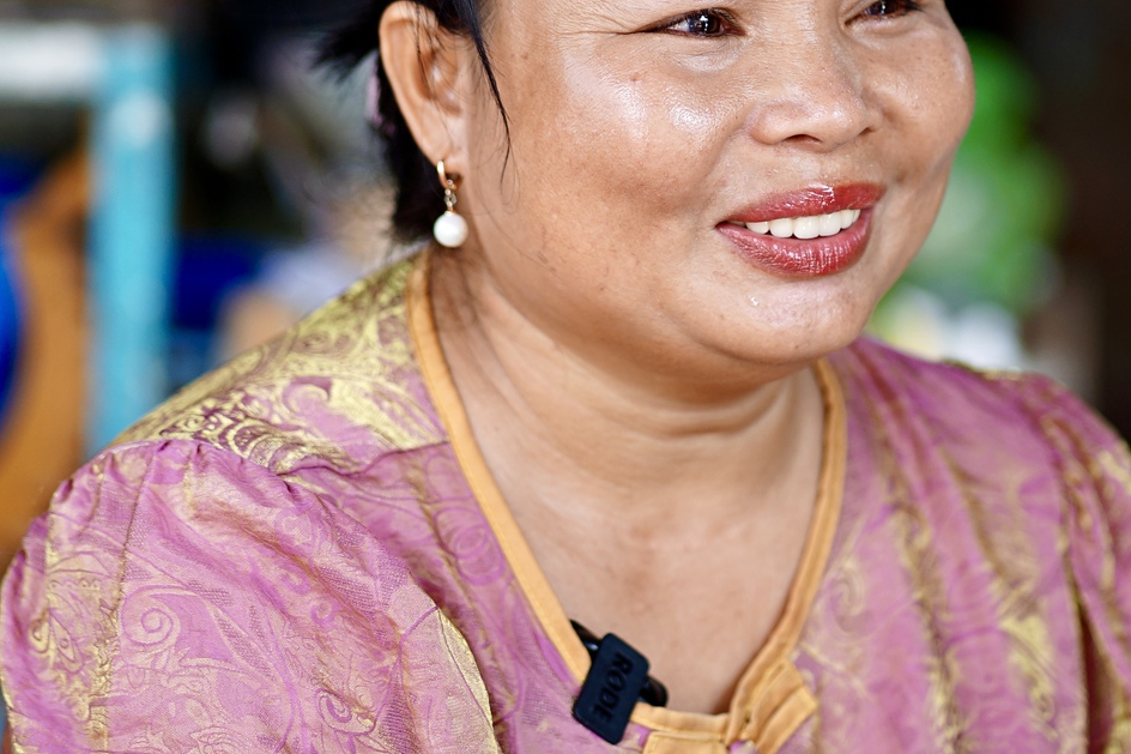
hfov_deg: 11.4
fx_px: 5654
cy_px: 310
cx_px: 829
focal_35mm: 180
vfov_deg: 7.6
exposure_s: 1/320
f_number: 2
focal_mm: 85
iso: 160
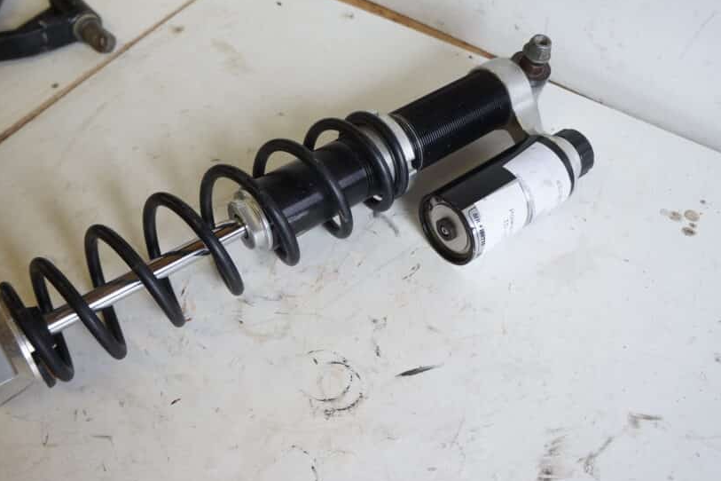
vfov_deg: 38.8
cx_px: 295
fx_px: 681
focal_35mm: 34
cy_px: 199
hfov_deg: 55.5
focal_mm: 18
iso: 400
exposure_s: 1/60
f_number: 4
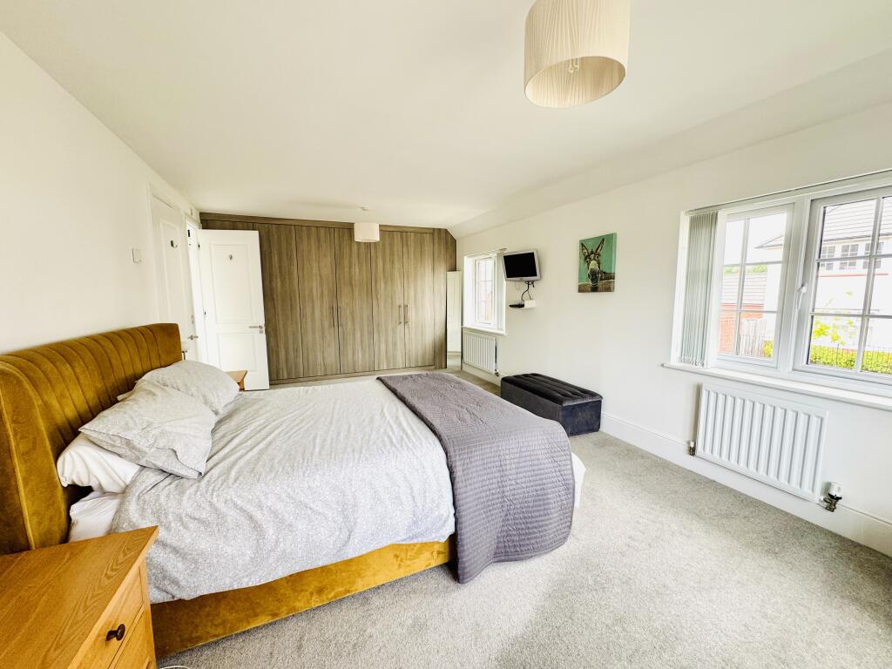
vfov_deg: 85.7
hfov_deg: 102.1
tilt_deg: -6.8
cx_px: 446
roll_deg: +0.7
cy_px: 334
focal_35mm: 14
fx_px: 361
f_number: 2.2
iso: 160
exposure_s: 1/99
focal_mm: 2.22
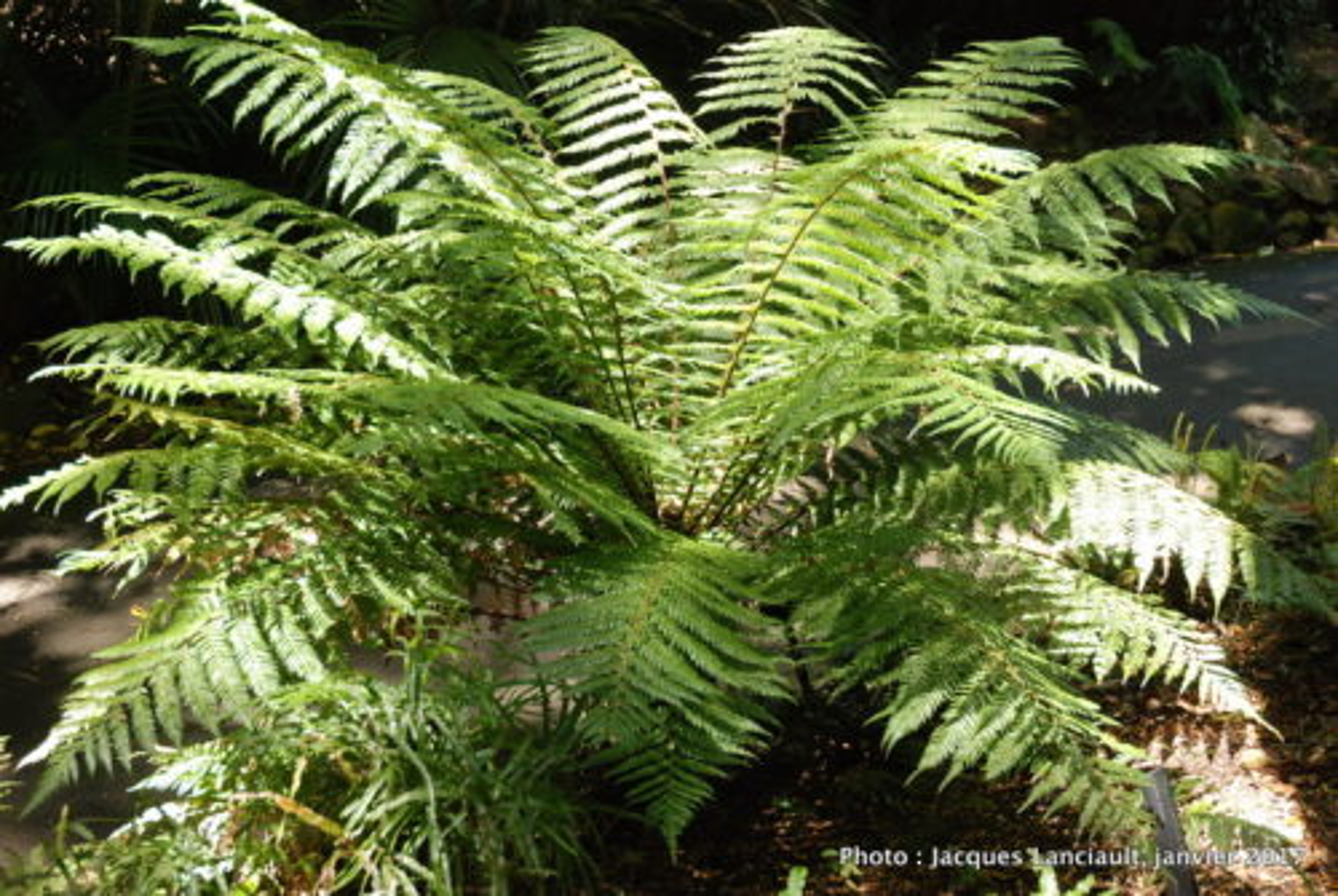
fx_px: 1731
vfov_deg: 29.0
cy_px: 448
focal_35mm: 46
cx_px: 669
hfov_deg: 42.3
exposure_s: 1/100
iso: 800
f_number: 5
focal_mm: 31
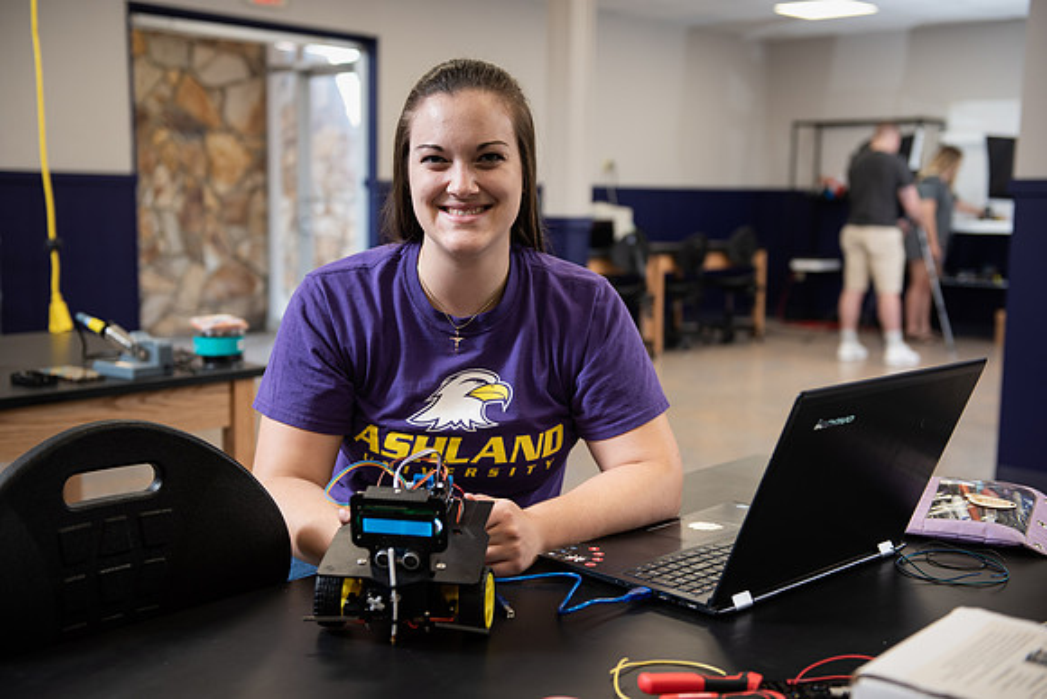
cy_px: 350
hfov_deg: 44.5
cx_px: 524
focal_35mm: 44
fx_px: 1280
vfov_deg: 30.5
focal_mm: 44
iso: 640
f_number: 3.5
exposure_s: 1/200
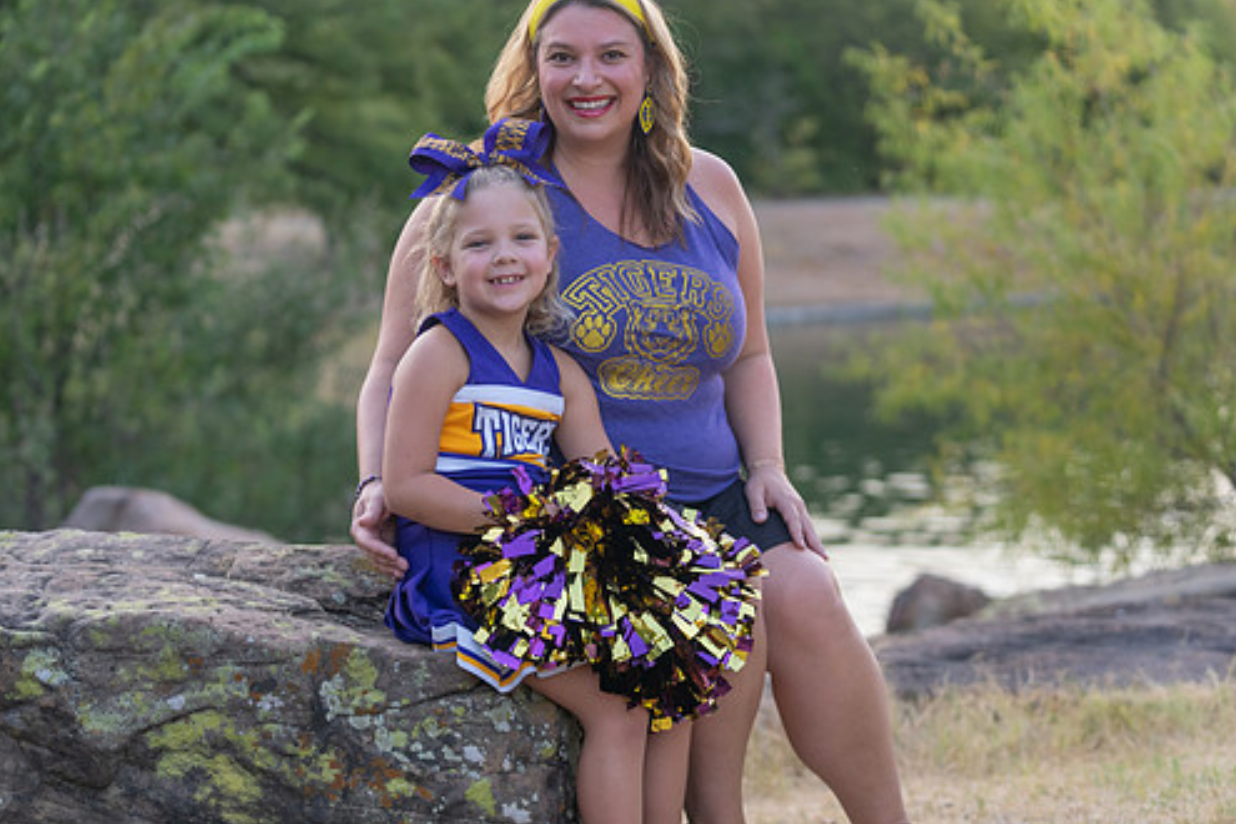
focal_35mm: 82
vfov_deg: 16.7
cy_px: 391
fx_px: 2815
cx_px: 649
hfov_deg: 24.8
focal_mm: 70
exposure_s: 1/320
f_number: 2.8
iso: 400
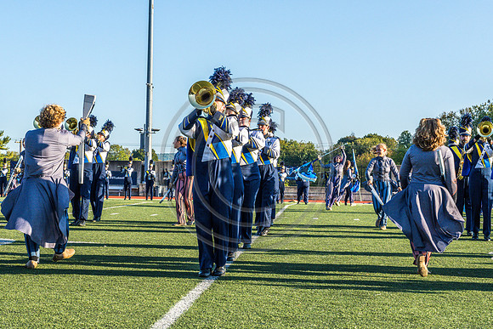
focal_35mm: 61
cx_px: 239
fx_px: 840
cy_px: 164
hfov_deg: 32.7
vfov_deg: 22.2
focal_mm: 46
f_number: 9
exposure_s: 1/1250
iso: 1250
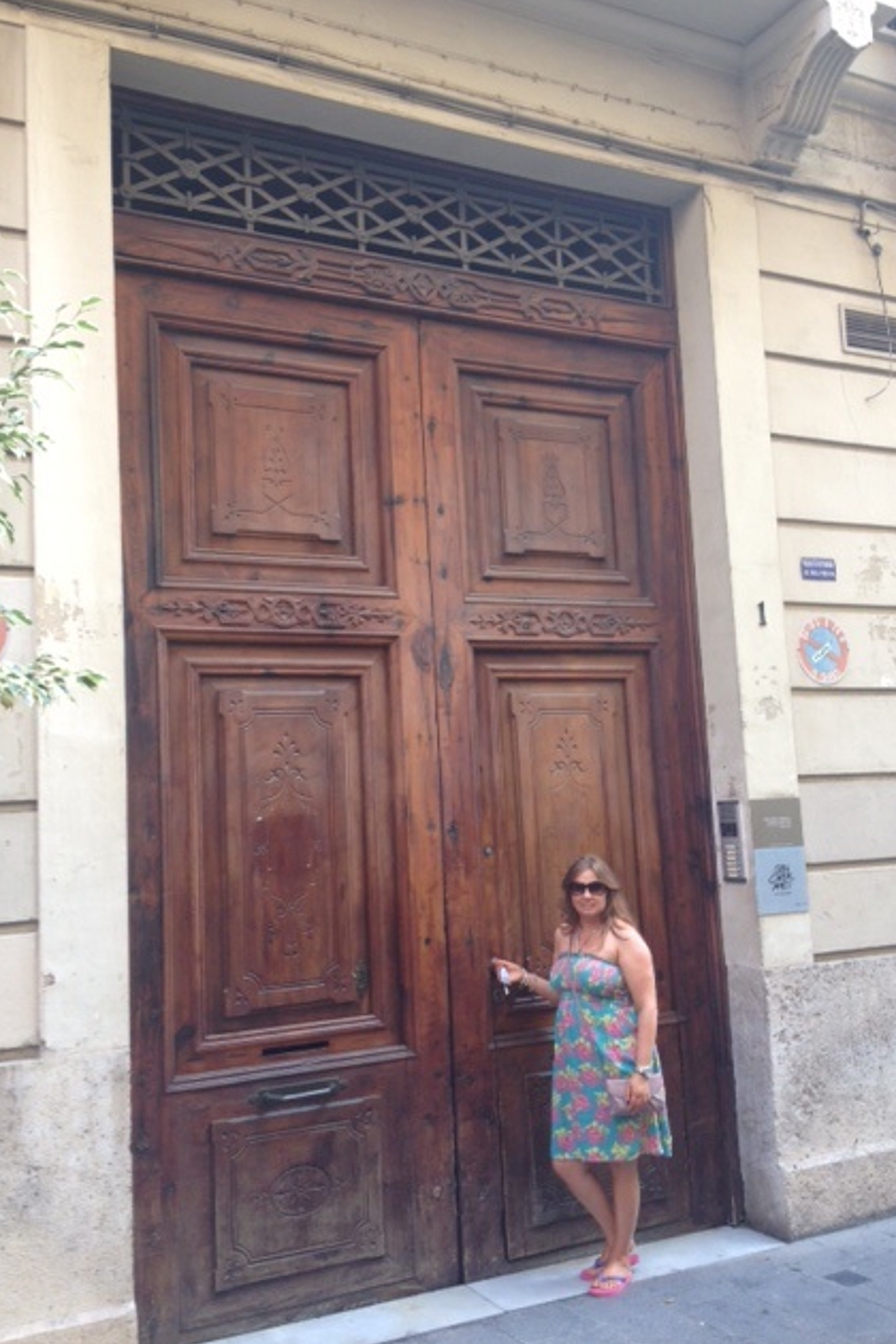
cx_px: 425
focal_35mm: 37
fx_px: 1381
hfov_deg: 35.9
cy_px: 666
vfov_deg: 51.9
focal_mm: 4.28
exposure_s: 1/40
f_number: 2.4
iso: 50
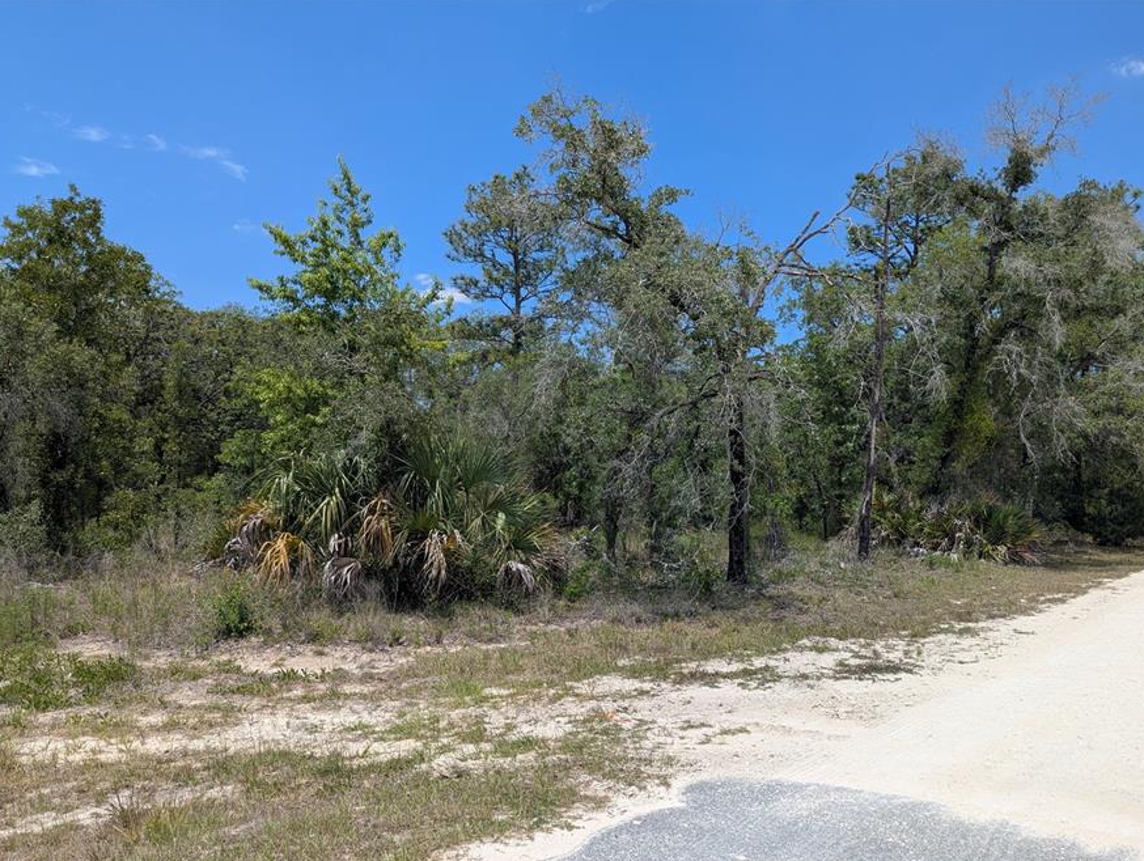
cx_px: 635
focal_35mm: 28
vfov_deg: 49.7
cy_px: 499
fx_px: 927
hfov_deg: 63.2
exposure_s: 1/2762
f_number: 1.85
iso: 47
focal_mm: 6.81
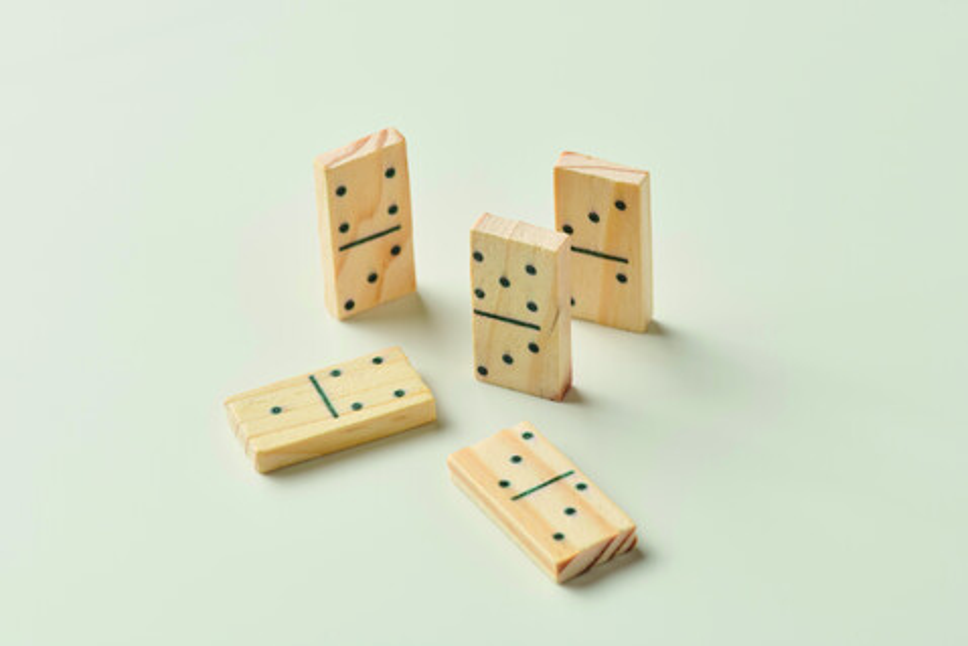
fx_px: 2824
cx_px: 484
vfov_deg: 13.0
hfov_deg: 19.5
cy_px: 323
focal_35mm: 105
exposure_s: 1/125
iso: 125
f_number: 14
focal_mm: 105
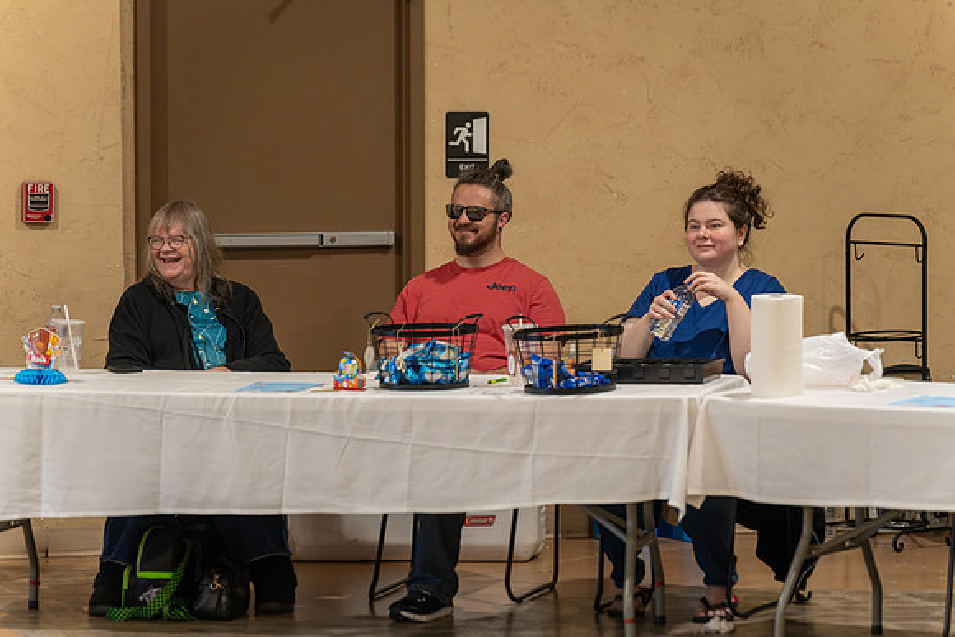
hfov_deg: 13.3
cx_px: 478
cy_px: 318
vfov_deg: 8.9
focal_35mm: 155
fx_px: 4105
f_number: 3.5
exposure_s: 1/400
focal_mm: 150
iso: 2000
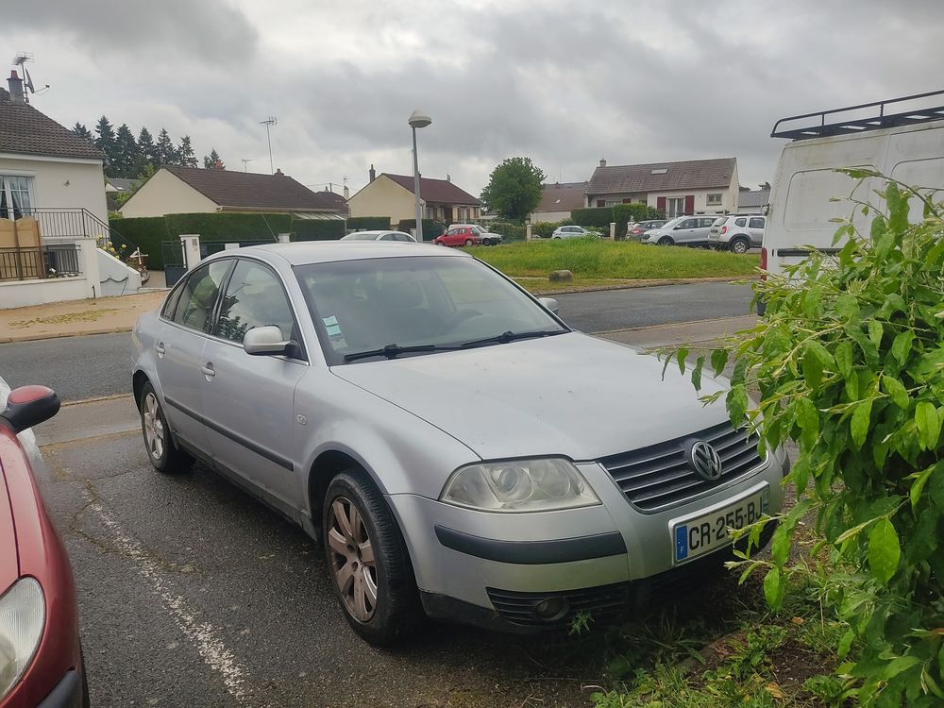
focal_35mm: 26
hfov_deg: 67.3
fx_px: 709
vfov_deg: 53.1
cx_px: 472
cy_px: 354
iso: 100
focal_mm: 4.74
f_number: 1.79
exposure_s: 1/804
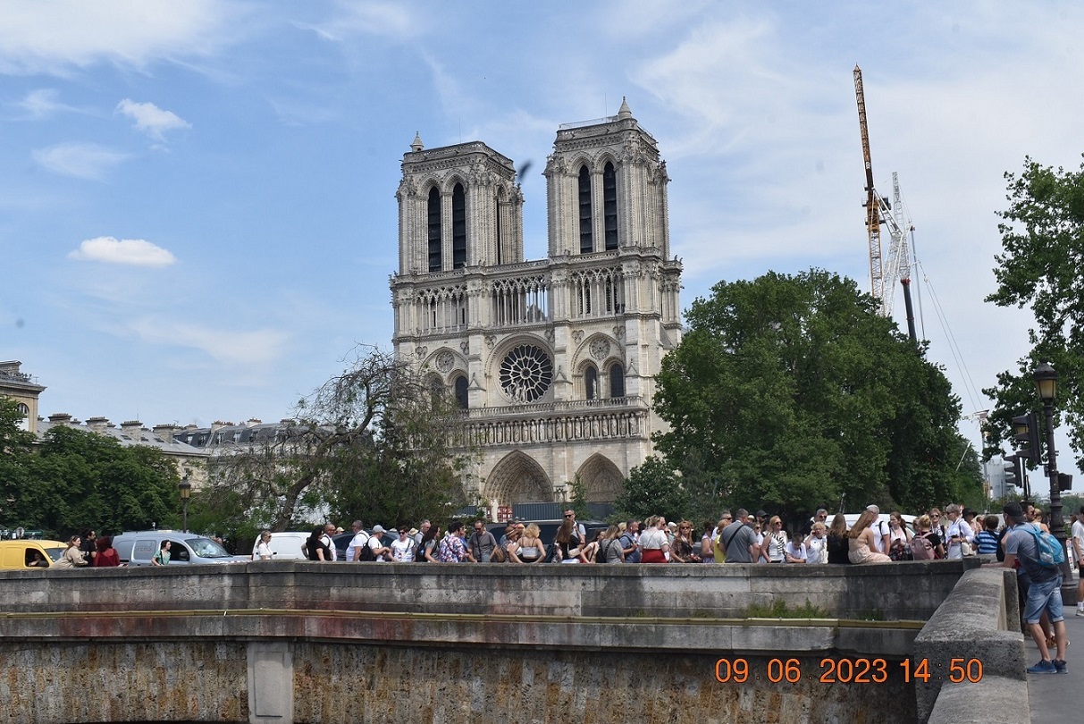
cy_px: 362
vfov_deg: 33.0
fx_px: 1220
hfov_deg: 47.9
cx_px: 542
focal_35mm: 40
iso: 100
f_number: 20
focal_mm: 27
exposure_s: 1/60
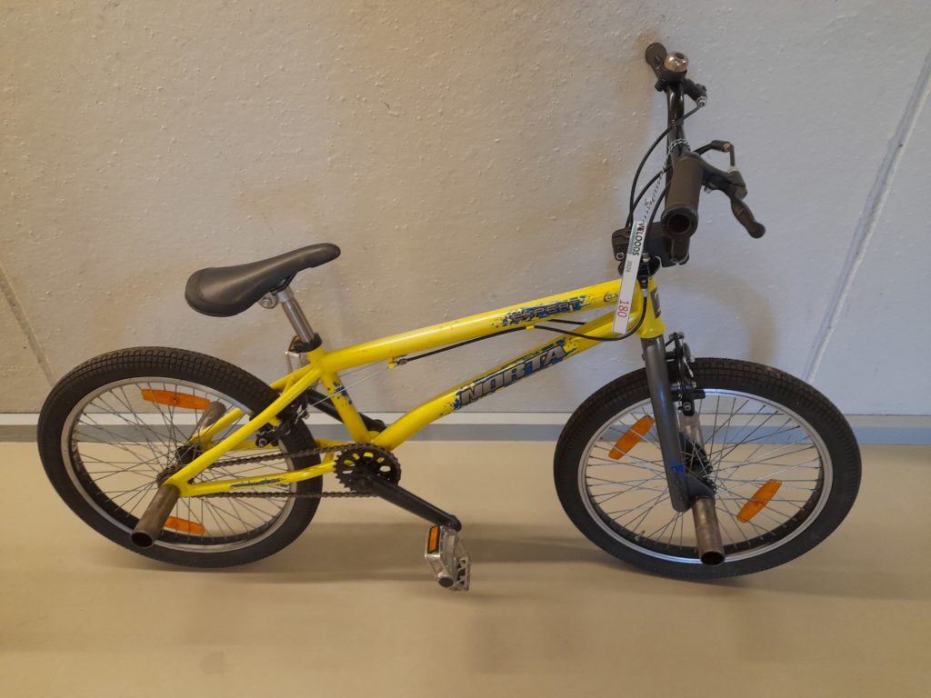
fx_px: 672
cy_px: 349
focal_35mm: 25
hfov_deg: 69.4
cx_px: 466
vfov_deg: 54.9
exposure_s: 1/50
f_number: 2
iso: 250
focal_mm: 4.6
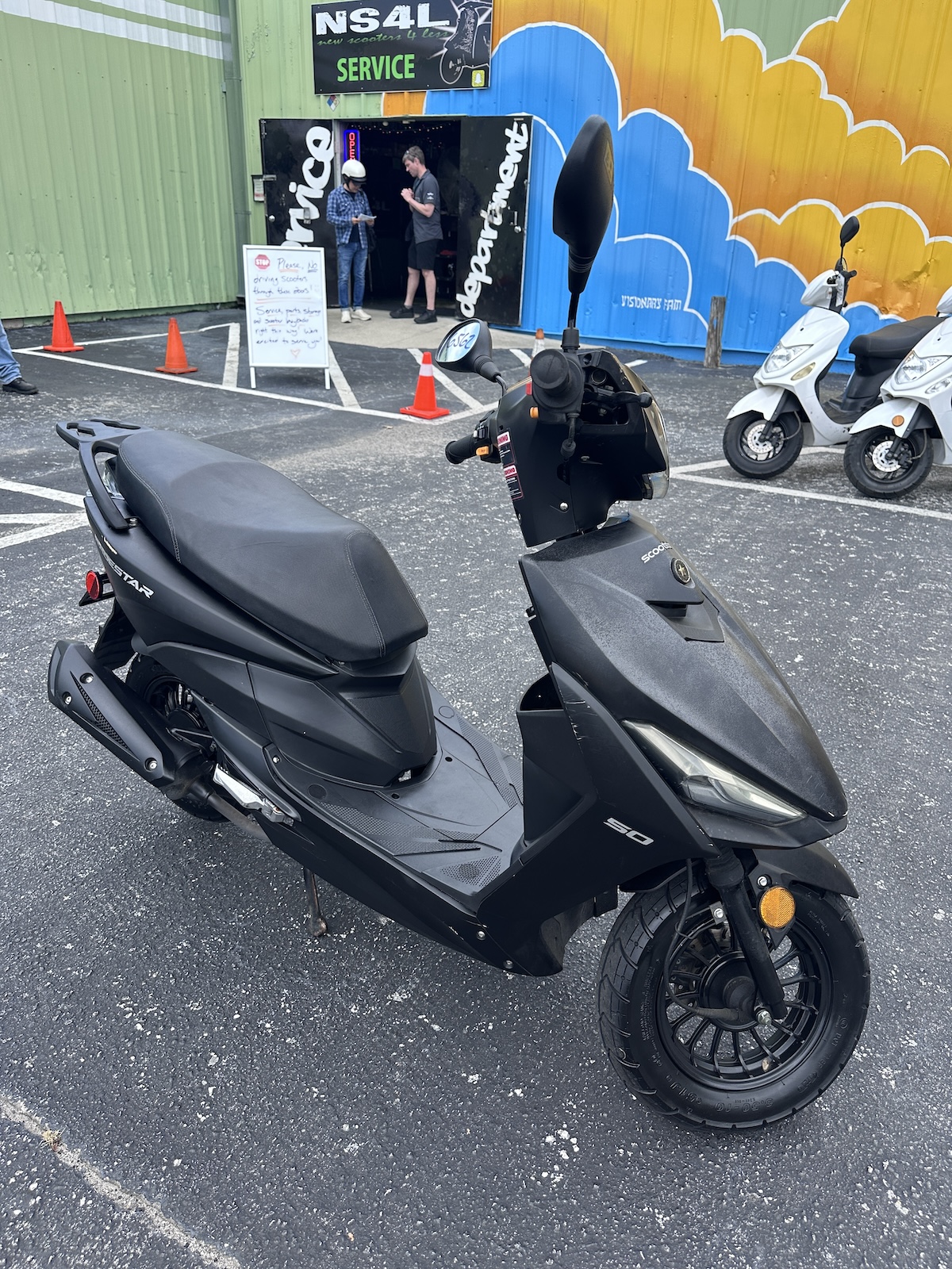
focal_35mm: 24
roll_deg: -2.8
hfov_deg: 56.8
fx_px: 880
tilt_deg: -23.5
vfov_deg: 71.6
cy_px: 634
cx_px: 476
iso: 80
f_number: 1.78
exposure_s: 1/1227
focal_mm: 6.86
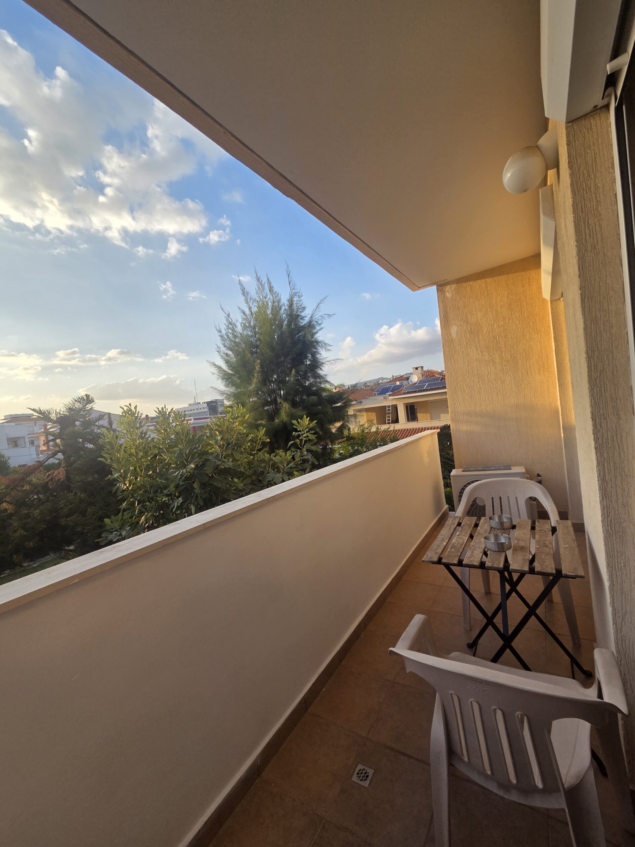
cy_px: 424
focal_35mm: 13
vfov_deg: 106.2
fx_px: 318
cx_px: 318
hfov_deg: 89.9
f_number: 2.2
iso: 50
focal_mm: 2.2
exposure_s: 1/720
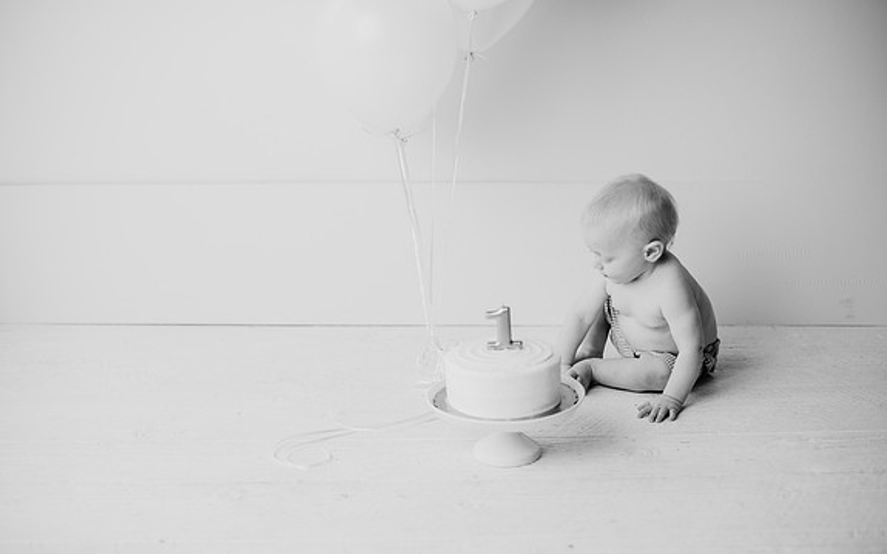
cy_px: 294
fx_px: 1281
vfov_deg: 24.4
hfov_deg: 38.2
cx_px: 453
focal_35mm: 53
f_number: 2.5
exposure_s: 1/160
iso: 100
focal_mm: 50
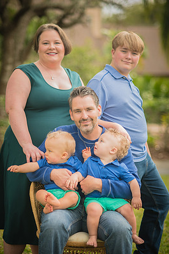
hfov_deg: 14.2
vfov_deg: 21.2
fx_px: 677
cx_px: 83
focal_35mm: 96
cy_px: 131
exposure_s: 1/250
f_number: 2
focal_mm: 85
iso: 160
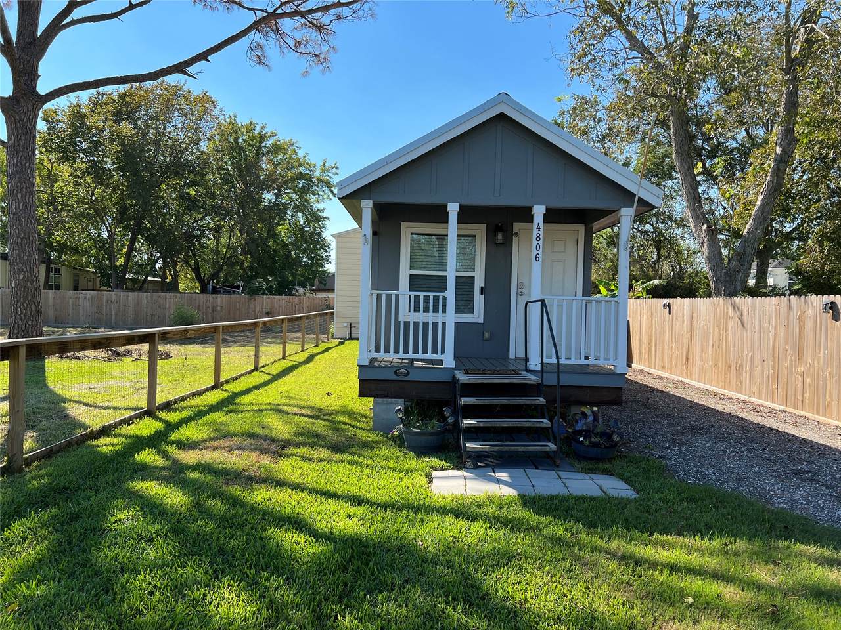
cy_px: 315
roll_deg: -1.2
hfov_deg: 67.3
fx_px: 632
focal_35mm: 26
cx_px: 420
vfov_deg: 53.1
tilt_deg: -1.3
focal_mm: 5.7
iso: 50
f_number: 1.5
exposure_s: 1/1531
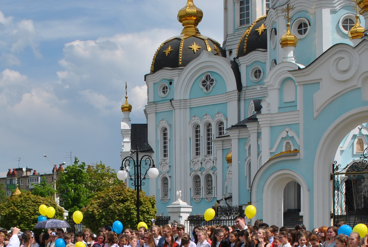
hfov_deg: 27.5
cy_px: 244
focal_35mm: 73
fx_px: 747
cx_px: 121
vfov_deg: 18.3
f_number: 9
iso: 100
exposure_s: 1/320
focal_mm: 22
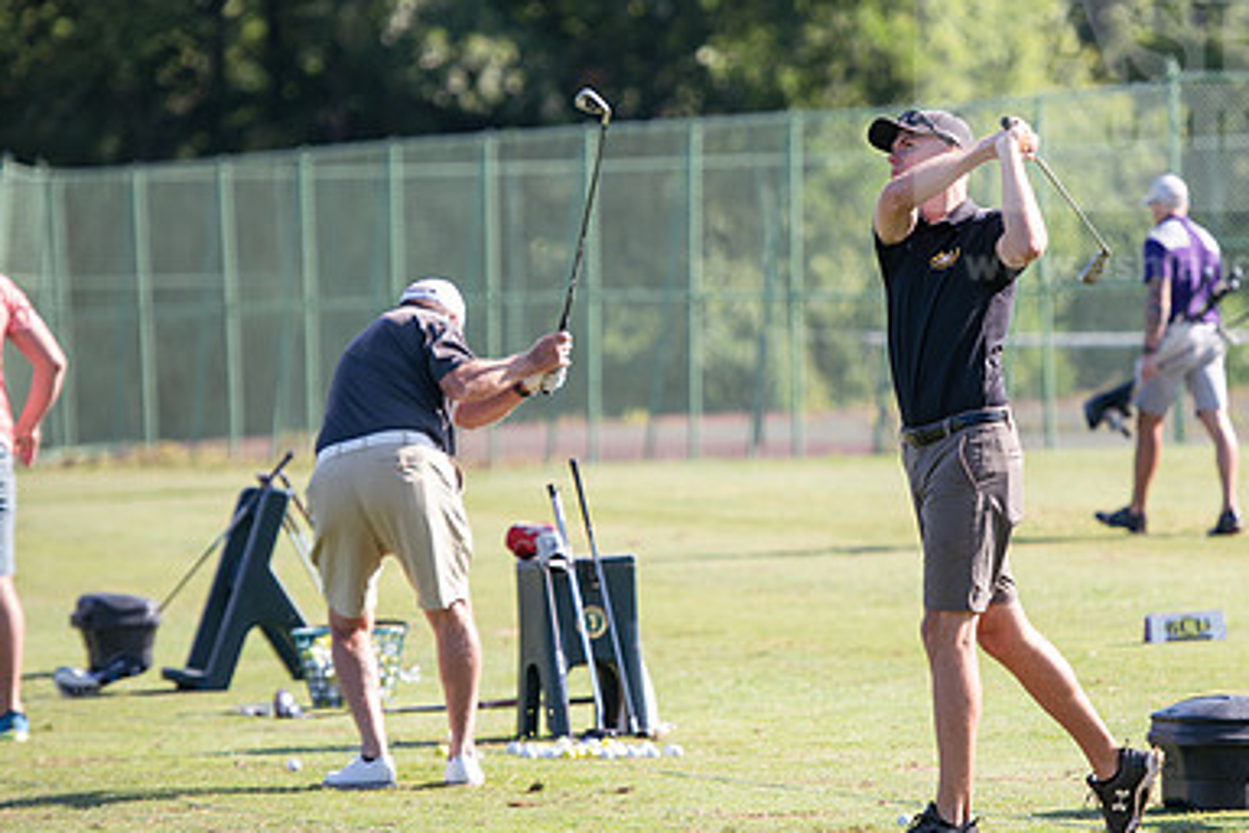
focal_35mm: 249
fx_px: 8638
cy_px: 334
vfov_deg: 5.5
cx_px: 816
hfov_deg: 8.3
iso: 100
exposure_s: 1/500
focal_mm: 165
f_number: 3.2
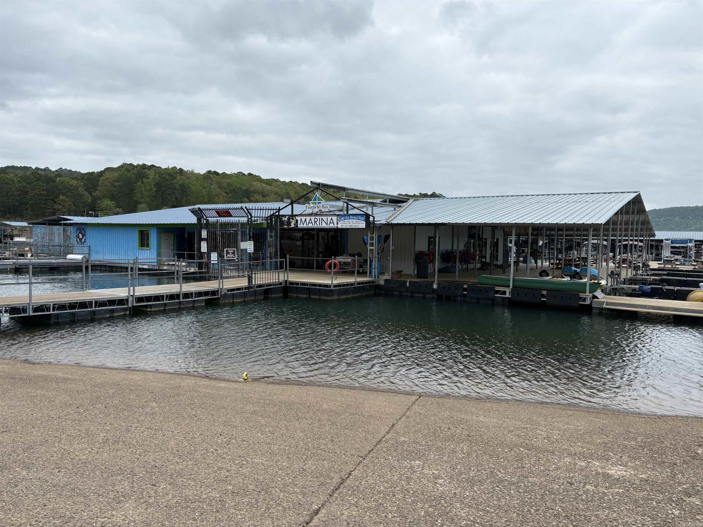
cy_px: 264
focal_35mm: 26
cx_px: 352
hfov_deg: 67.3
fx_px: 528
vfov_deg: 53.1
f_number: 1.6
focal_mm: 5.96
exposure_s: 1/3448
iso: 50
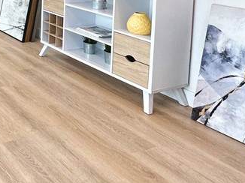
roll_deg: -0.8
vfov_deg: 28.5
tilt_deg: -4.5
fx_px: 311
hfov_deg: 32.6
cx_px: -71
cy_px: -37
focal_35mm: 44
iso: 64
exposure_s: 1/120
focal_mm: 2.22
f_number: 2.2
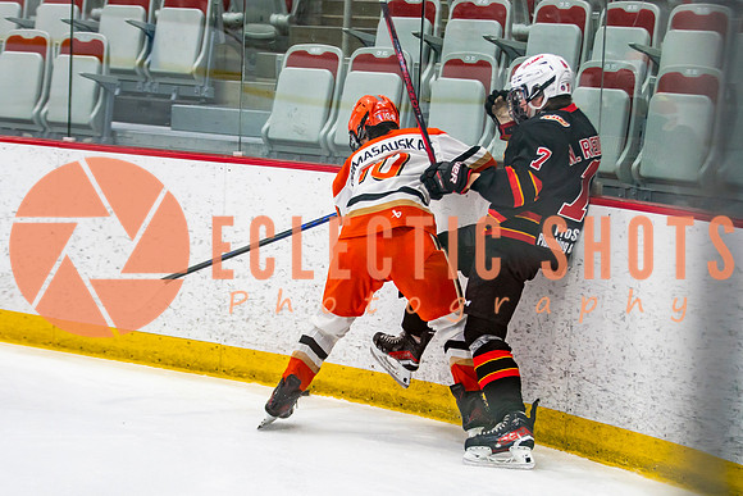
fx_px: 2599
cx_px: 410
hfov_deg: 16.3
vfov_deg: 10.9
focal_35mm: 126
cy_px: 319
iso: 1000
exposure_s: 1/640
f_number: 2.8
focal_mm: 80
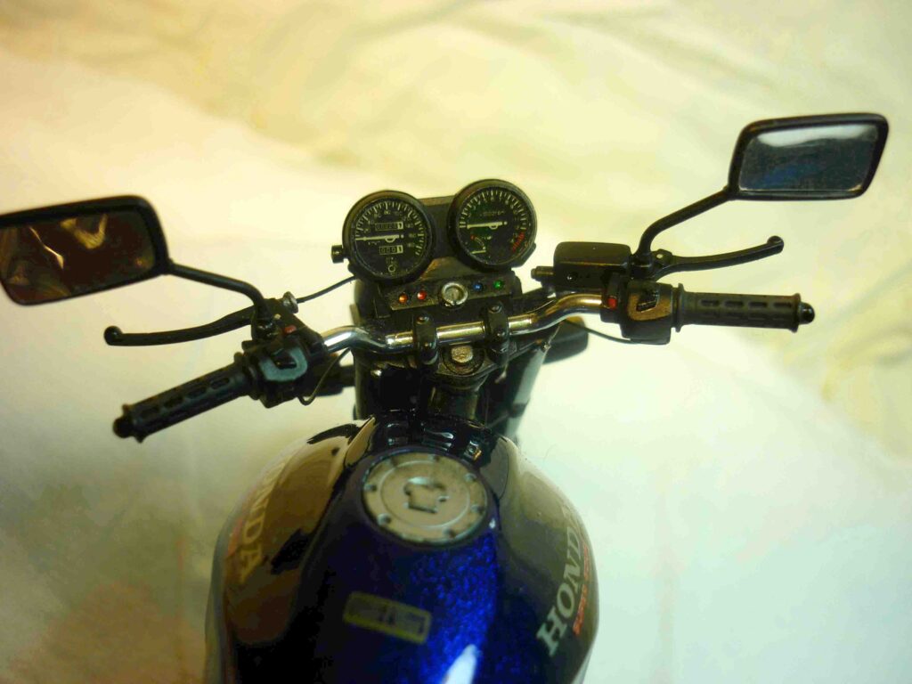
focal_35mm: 33
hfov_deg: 55.4
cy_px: 342
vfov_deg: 42.9
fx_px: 869
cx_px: 456
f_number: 2.8
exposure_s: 1/50
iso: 80
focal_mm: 5.5
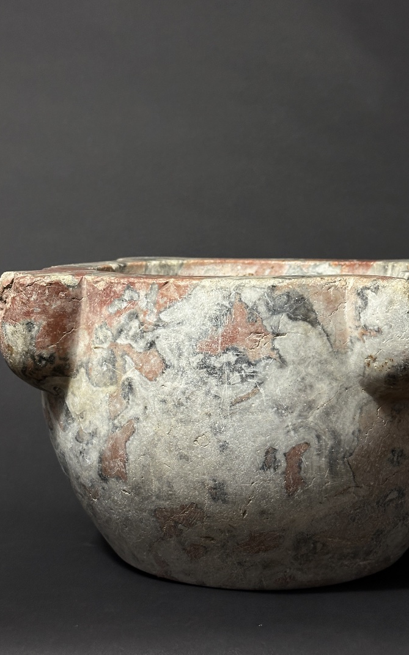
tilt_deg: -6.3
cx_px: 230
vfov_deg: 35.7
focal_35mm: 57
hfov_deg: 22.7
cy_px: 324
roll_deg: -0.8
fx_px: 1017
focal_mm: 6.86
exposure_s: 1/50
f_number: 1.78
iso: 160
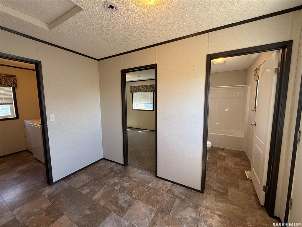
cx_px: 151
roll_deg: +1.0
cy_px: 114
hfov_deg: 102.1
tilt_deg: -5.5
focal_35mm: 14
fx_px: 122
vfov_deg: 85.7
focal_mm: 2.22
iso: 125
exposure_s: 1/120
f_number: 2.2
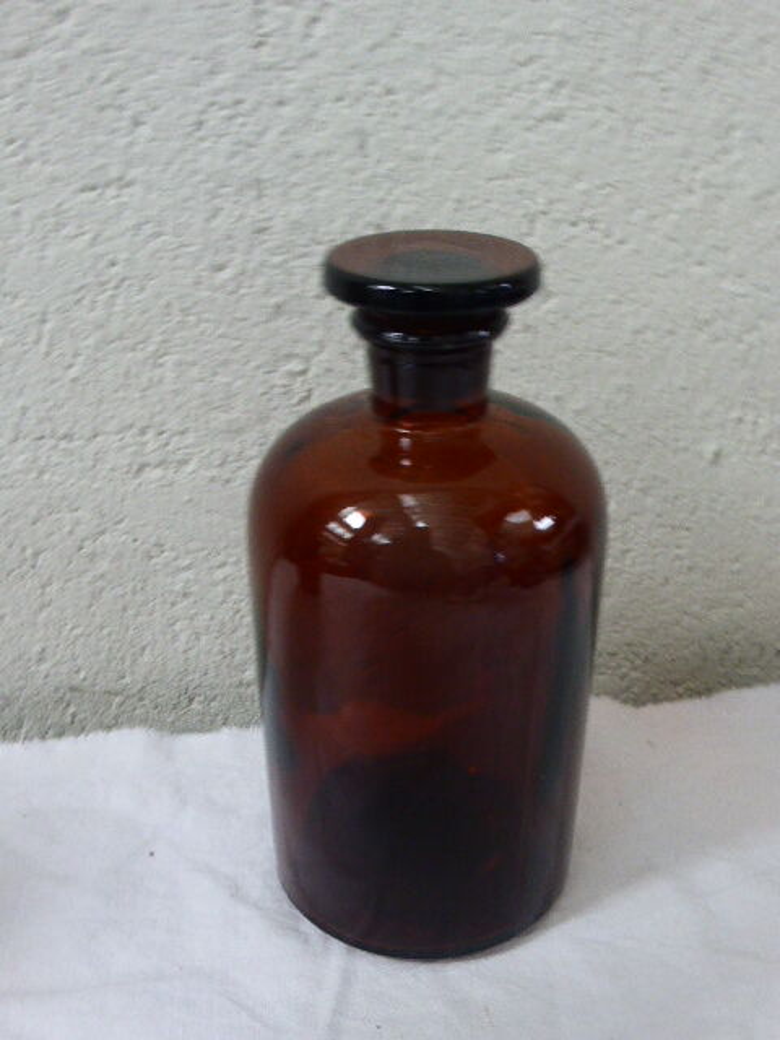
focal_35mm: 40
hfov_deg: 36.0
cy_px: 520
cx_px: 390
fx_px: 1202
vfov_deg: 46.8
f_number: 3.9
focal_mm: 6.9
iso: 400
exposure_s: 1/20
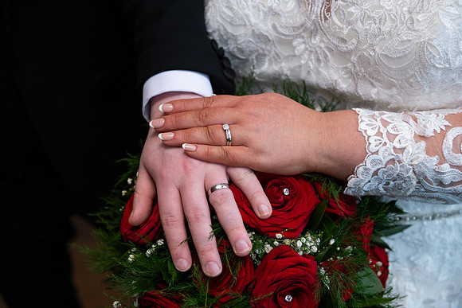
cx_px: 231
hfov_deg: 39.6
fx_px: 642
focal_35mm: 50
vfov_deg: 27.0
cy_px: 154
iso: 640
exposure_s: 1/160
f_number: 3.5
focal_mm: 50
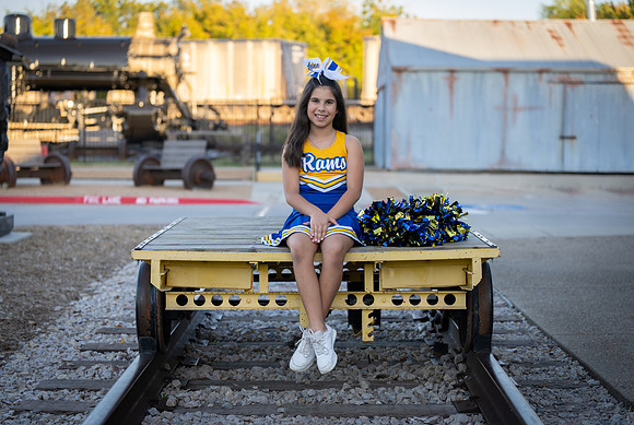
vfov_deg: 18.9
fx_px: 1276
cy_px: 216
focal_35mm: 72
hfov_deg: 27.9
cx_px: 326
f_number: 2.8
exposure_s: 1/320
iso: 125
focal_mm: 70
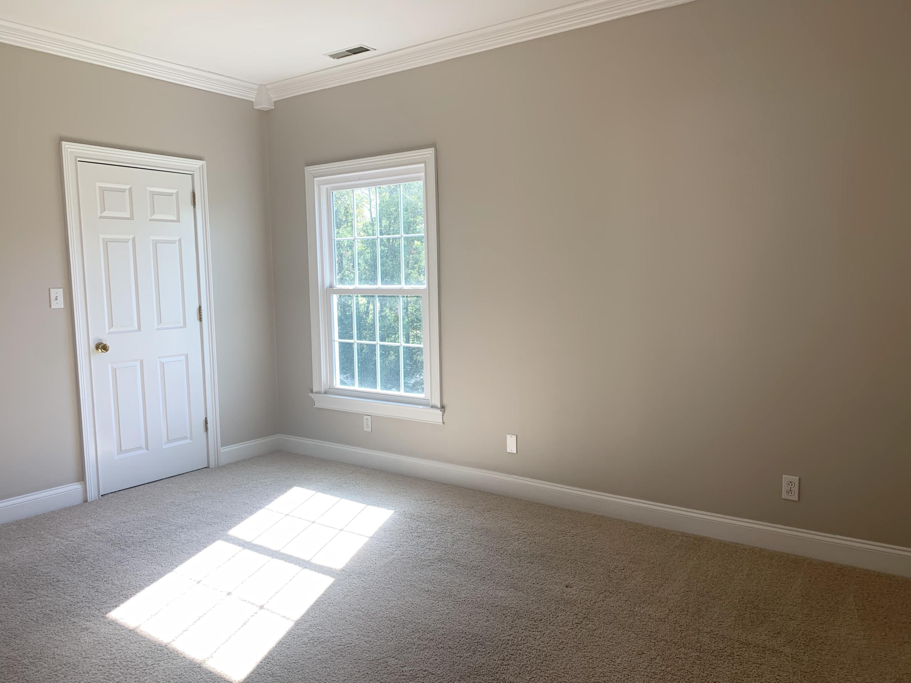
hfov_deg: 67.3
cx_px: 456
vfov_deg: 53.1
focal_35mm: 26
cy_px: 342
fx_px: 684
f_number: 1.8
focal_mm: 4.25
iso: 32
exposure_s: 1/120
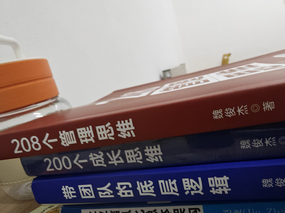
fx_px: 198
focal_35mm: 24
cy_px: 106
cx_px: 142
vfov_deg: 56.8
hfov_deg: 71.6
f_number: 2
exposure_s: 1/25
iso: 500
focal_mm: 1.82
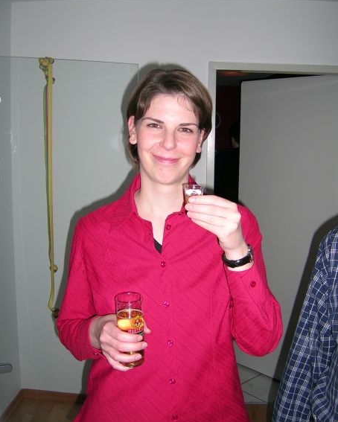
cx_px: 170
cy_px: 202
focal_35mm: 37
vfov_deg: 49.1
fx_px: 462
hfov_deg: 40.2
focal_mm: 5.4
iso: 56
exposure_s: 1/60.1
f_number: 2.8
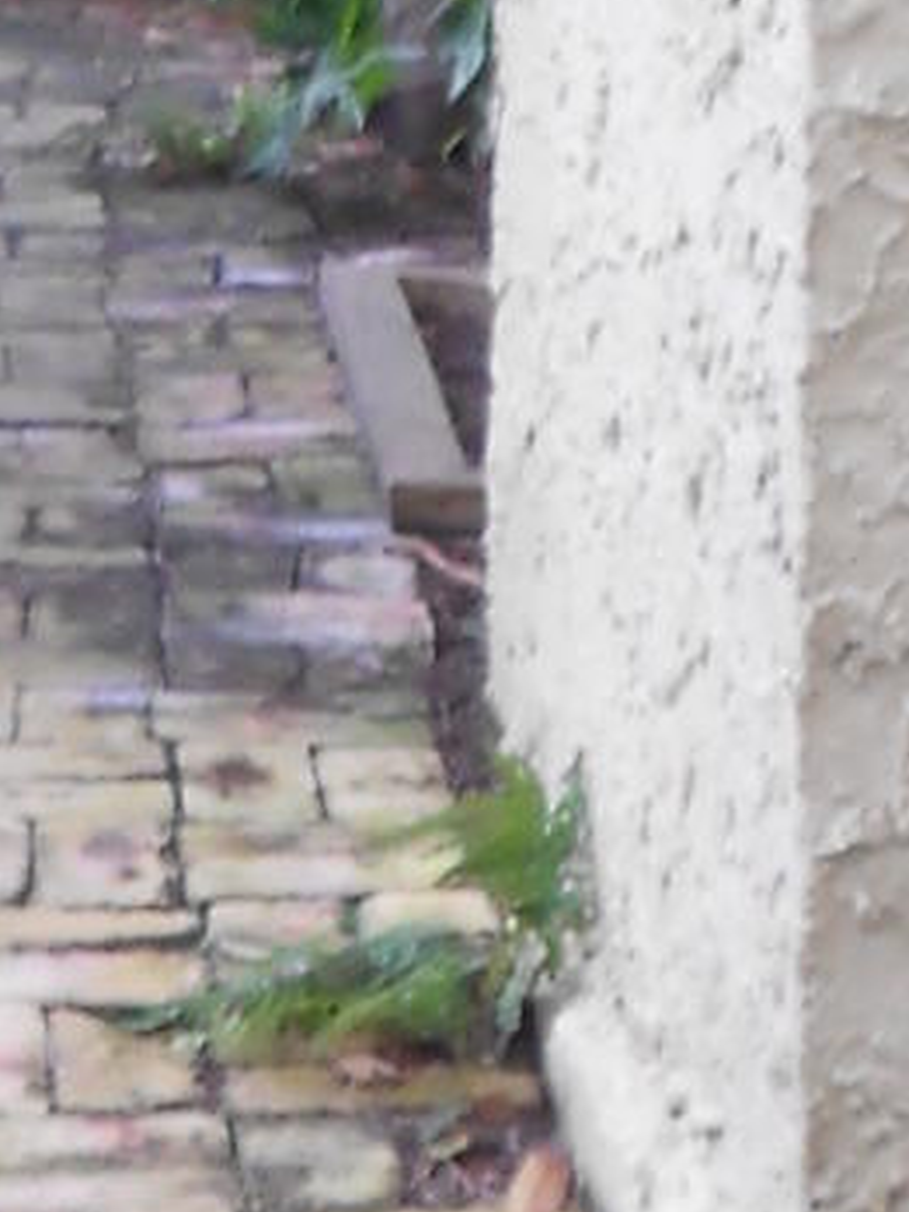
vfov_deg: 8.0
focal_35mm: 247
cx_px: -515
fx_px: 8648
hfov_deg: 5.9
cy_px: -111
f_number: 4.2
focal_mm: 7.7
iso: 160
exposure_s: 1/30
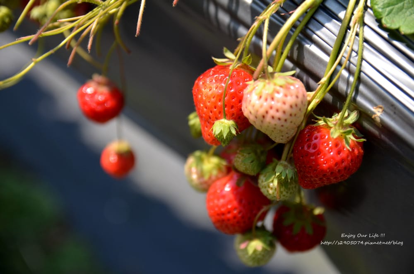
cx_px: 207
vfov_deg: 18.1
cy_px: 137
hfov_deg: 27.0
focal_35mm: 75
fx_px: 861
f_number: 2.8
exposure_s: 1/2500
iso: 400
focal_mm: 50
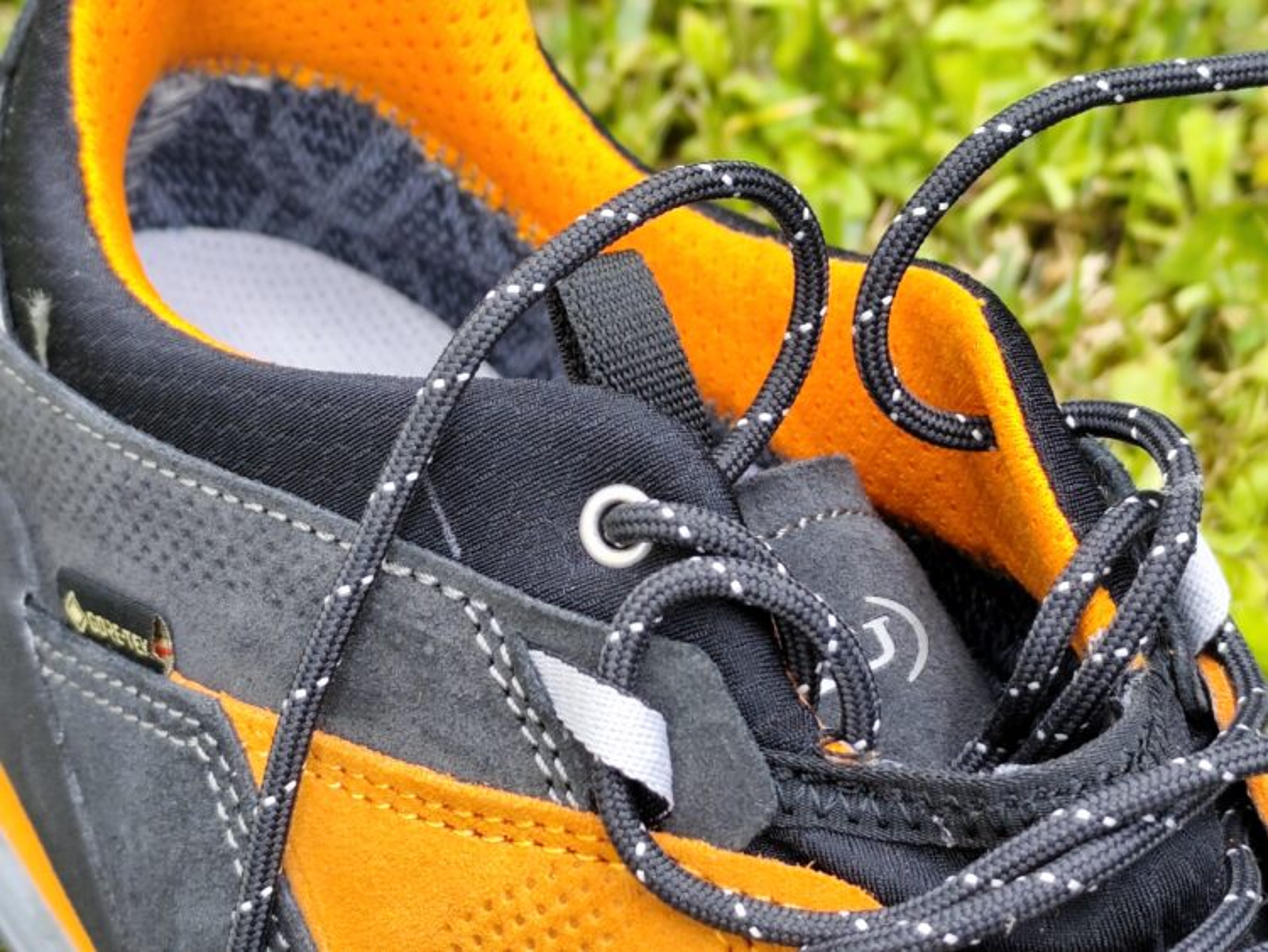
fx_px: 3225
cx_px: 634
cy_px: 476
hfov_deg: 22.2
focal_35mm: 88
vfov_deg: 16.8
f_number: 1.65
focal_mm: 6.19
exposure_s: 1/100
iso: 160
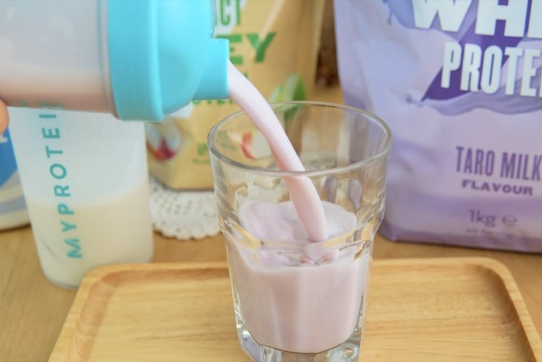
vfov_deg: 29.9
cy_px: 181
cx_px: 271
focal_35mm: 45
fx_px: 678
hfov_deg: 43.6
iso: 400
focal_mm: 30
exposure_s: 1/60
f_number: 4
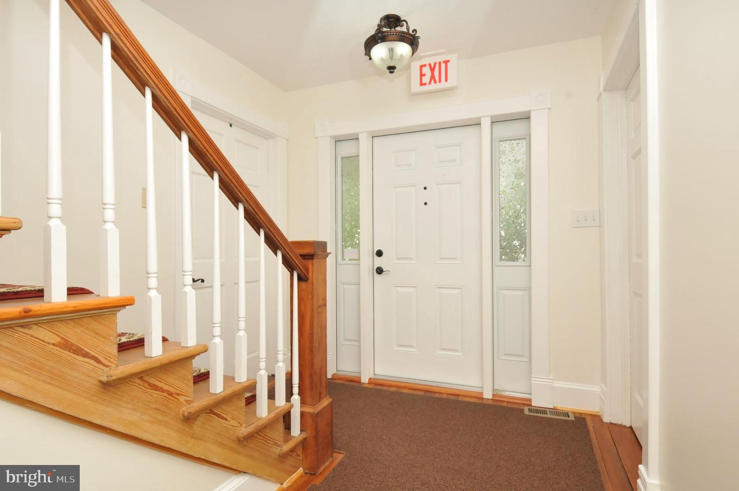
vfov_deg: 63.1
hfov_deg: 85.5
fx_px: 400
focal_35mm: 20
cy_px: 246
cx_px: 370
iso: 800
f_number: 11
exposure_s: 1/250
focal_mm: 13
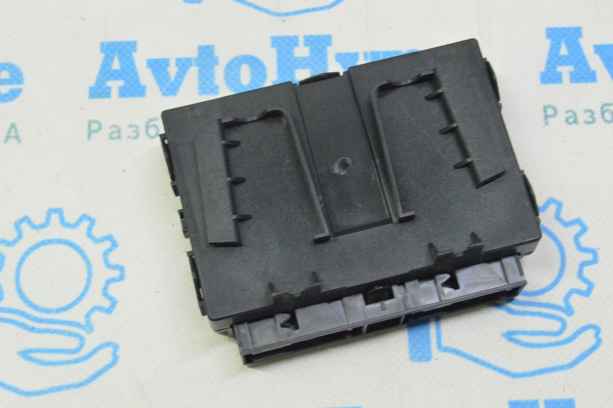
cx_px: 306
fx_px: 1174
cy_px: 204
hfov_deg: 29.3
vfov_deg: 19.7
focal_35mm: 69
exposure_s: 1/20
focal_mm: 46
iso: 6400
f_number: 20
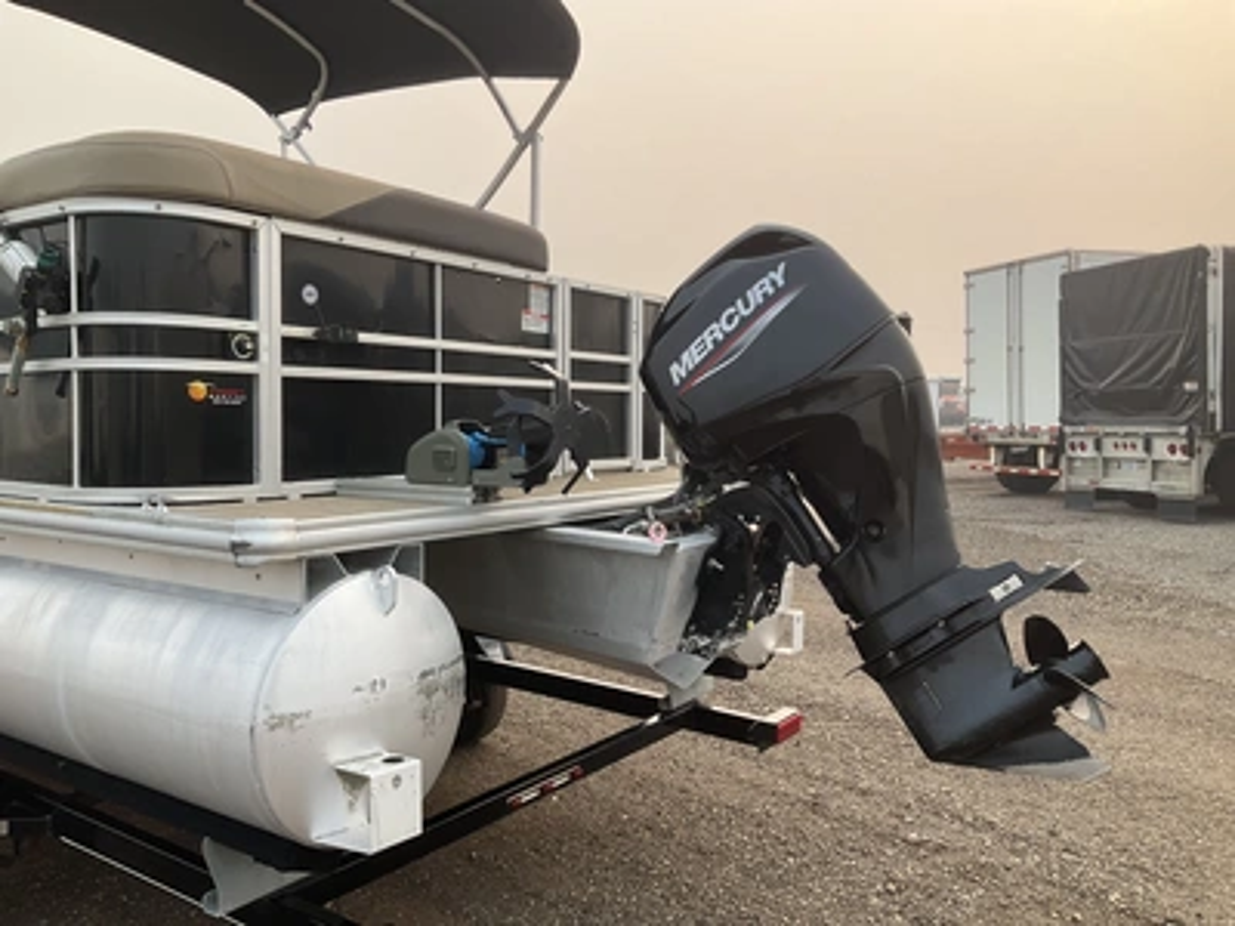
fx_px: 1035
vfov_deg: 48.2
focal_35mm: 29
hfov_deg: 61.7
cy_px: 463
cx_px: 618
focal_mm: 3
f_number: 1.8
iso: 25
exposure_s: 1/500
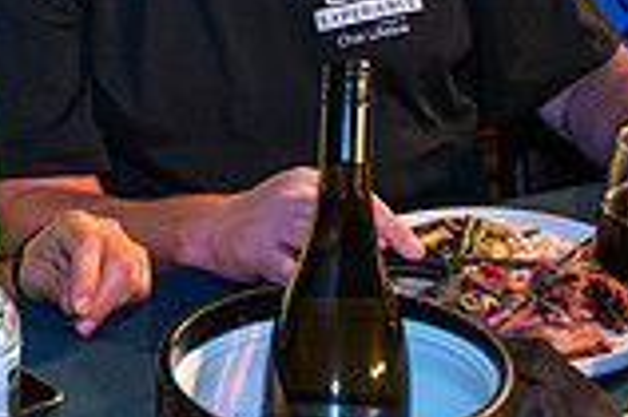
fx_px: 2492
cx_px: 231
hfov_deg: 14.3
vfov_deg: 9.4
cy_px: -111
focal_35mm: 143
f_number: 5.6
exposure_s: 1/125
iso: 2000
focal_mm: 39
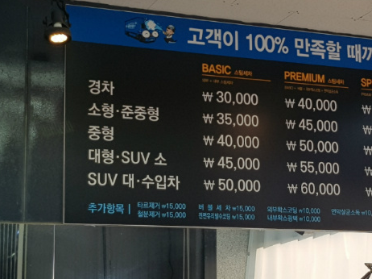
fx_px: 440
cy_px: 158
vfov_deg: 35.1
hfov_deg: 45.1
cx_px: 250
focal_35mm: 41
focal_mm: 4.2
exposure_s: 1/413
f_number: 1.7
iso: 40
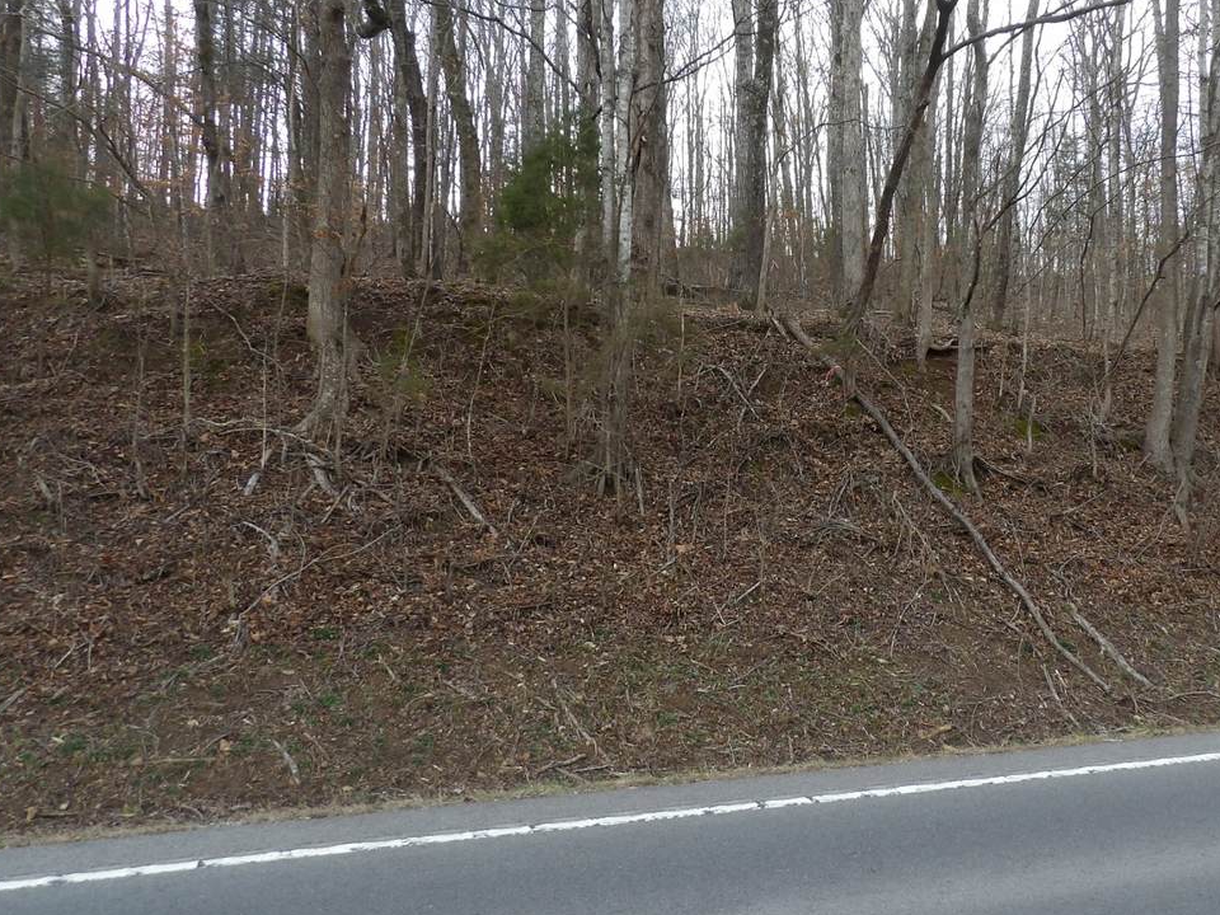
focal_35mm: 32
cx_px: 779
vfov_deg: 44.0
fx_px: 1128
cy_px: 380
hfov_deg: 56.0
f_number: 3.2
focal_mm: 4.3
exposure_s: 1/235
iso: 100
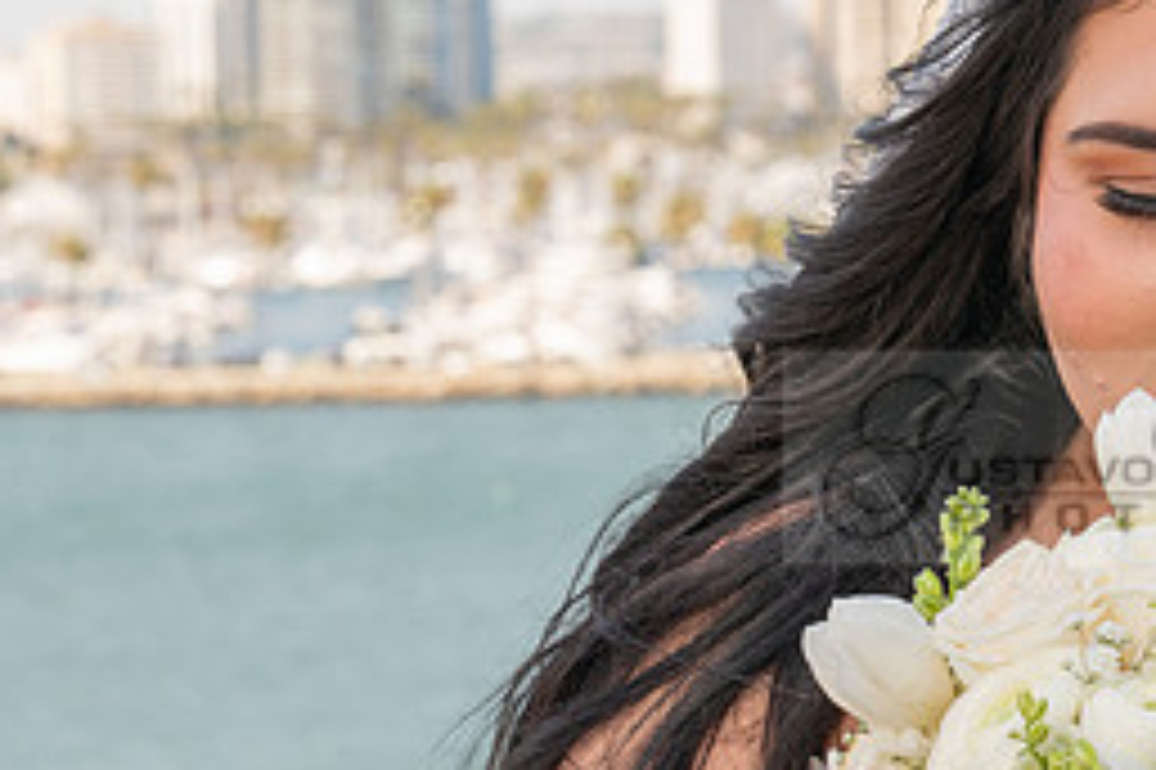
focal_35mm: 158
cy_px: 457
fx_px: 5070
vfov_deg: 8.7
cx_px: 1174
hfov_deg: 12.8
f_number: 9
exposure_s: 1/200
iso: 200
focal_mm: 70
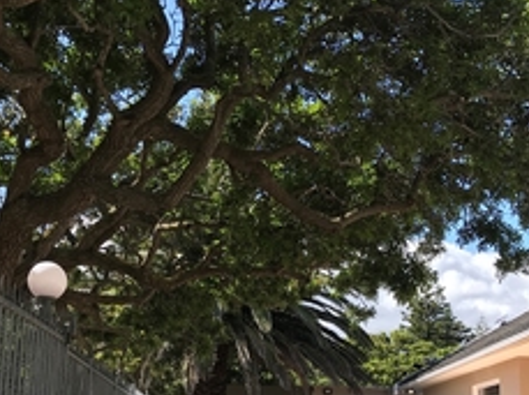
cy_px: 330
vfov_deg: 28.8
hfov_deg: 39.0
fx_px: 748
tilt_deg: +10.2
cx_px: 252
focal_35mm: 49
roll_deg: -2.0
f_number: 1.8
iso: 20
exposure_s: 1/997
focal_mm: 3.99
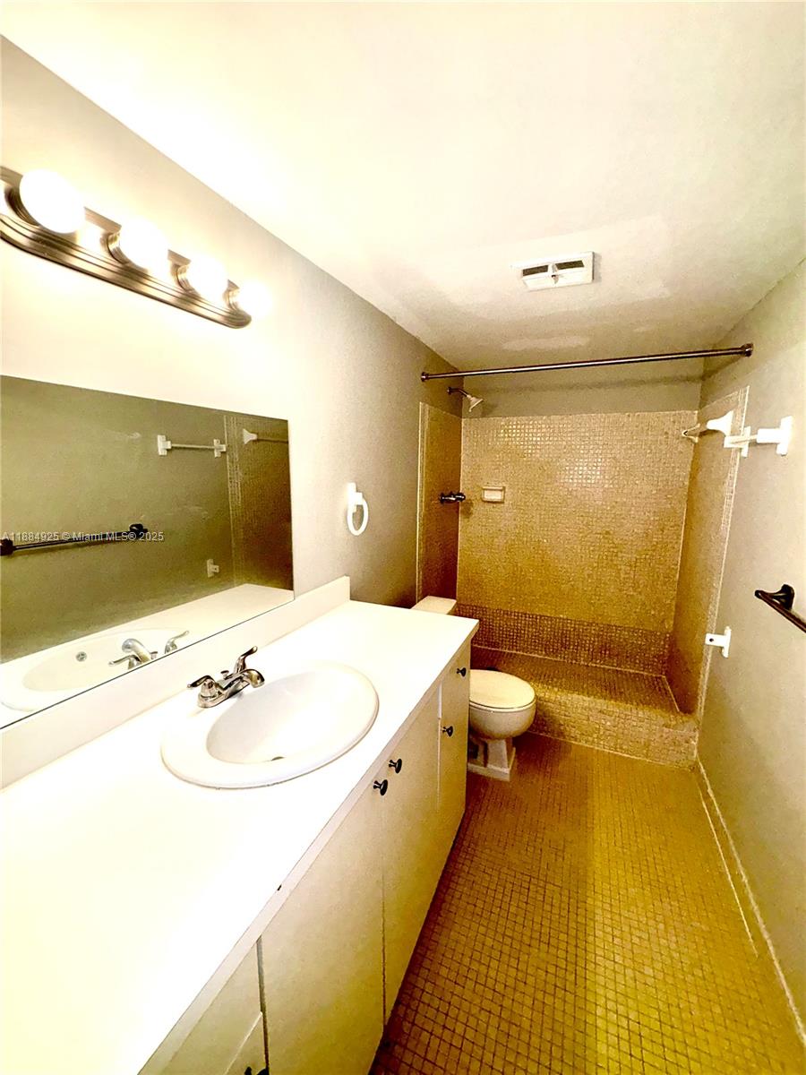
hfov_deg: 85.7
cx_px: 403
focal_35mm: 14
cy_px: 538
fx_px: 435
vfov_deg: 102.1
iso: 80
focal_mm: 2.22
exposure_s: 1/120
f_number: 2.2
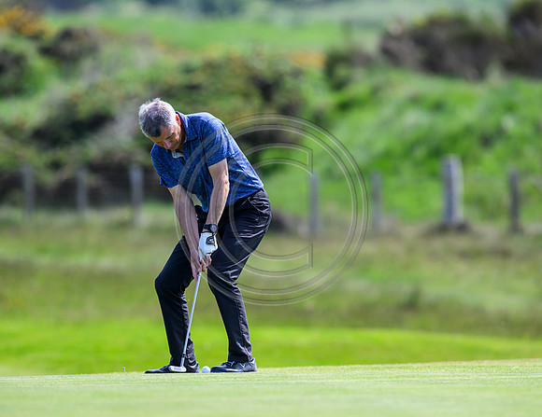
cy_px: 210
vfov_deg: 3.3
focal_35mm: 455
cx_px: 318
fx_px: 7197
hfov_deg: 4.3
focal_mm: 400
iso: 500
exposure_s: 1/2500
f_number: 4
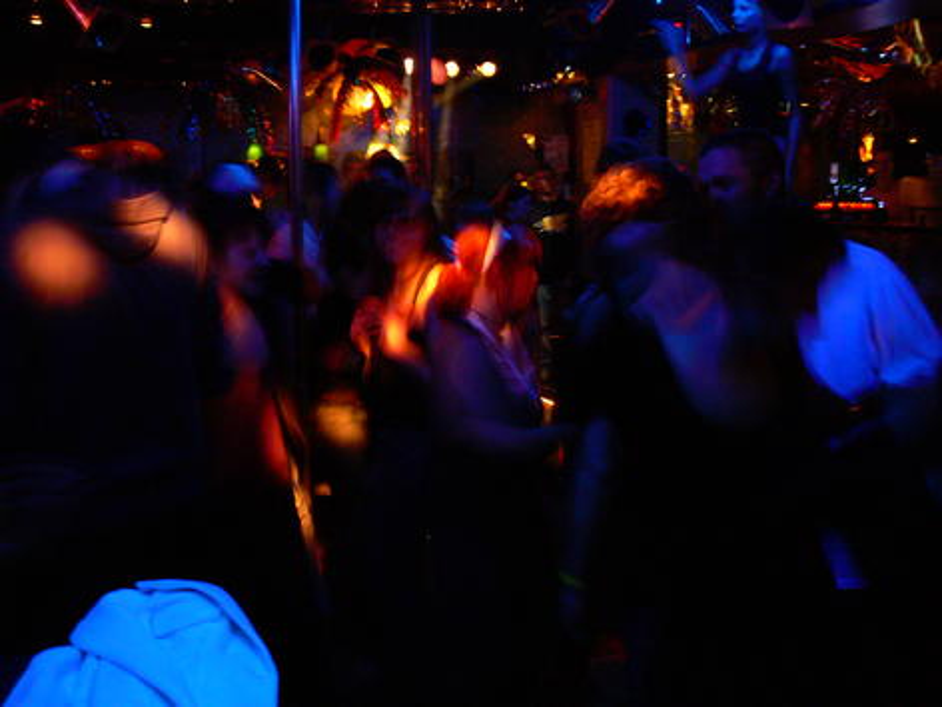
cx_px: 471
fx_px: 952
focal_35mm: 35
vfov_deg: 40.7
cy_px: 354
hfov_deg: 52.6
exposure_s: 1/5
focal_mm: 7.4
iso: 200
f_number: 2.8
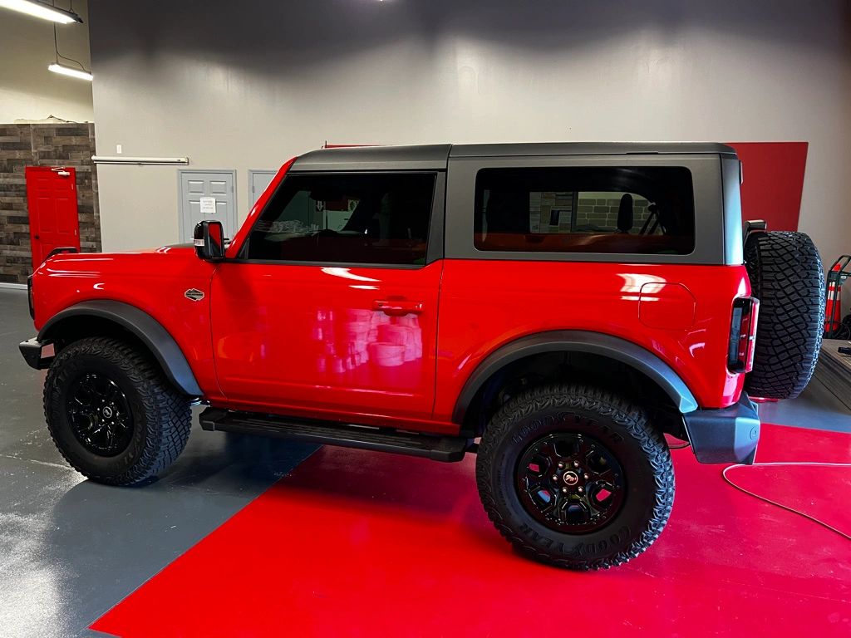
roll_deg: -1.6
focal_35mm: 26
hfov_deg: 67.3
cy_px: 319
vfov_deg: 53.1
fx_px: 639
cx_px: 426
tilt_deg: -11.2
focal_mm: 5.7
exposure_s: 1/60
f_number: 1.5
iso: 250
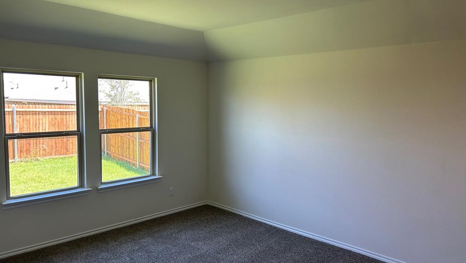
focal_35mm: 29
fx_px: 358
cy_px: 130
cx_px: 233
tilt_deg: -3.8
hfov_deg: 66.1
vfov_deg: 40.2
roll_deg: -0.9
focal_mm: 5.7
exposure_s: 1/120
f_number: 1.5
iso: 64
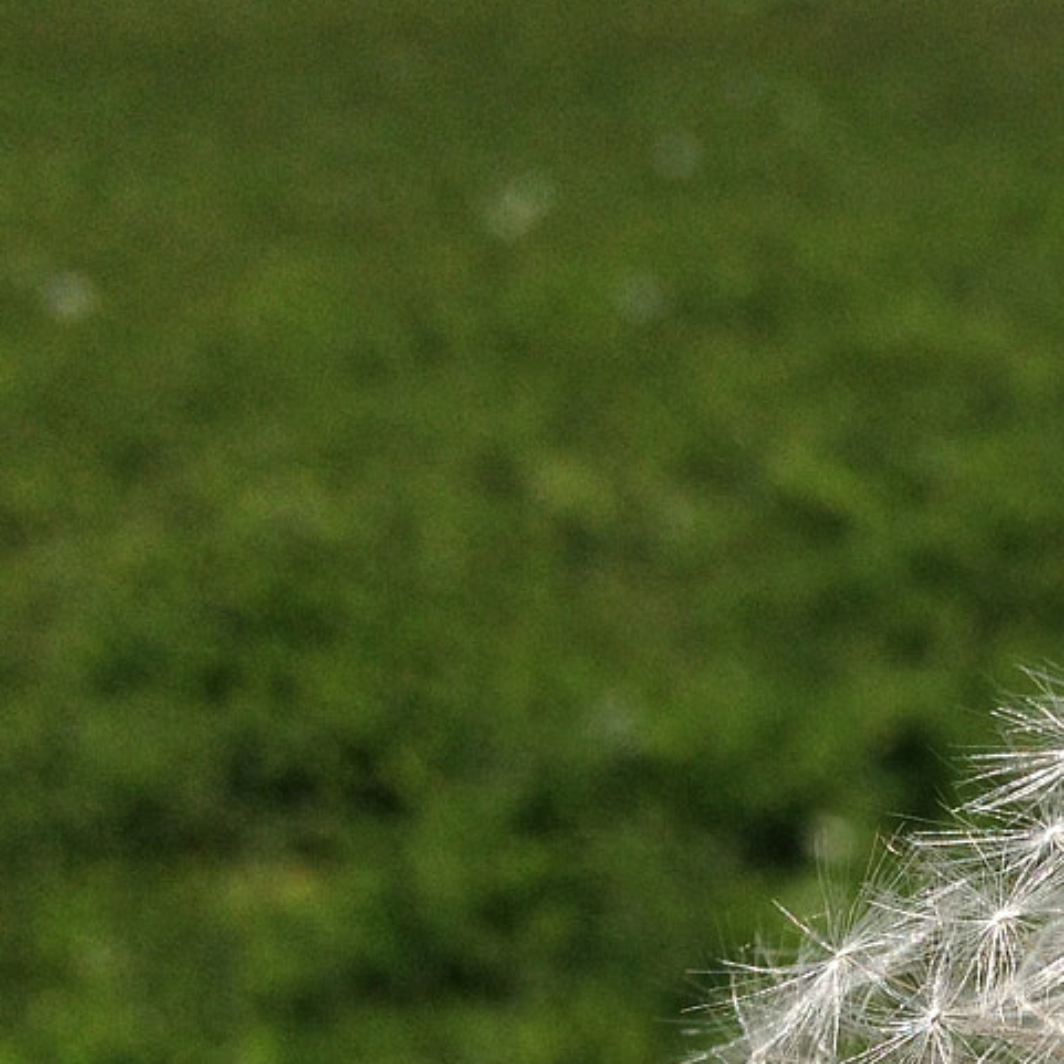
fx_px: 3582
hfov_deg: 15.6
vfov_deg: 16.4
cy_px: 1172
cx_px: 1595
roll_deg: +0.9
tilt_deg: -27.0
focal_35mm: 103
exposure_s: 1/2513
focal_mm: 4.28
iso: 50
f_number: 2.4
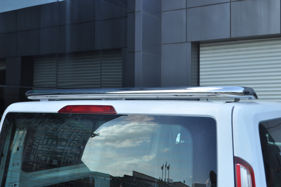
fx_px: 351
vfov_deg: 29.8
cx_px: 140
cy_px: 94
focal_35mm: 45
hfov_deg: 43.7
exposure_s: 1/400
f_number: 6.3
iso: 640
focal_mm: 30
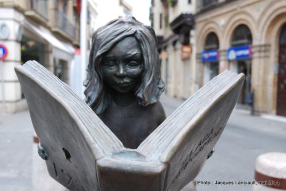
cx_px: 143
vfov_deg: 37.0
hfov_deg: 53.1
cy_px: 96
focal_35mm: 36
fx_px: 286
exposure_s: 1/125
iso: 200
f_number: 5.6
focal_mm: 24
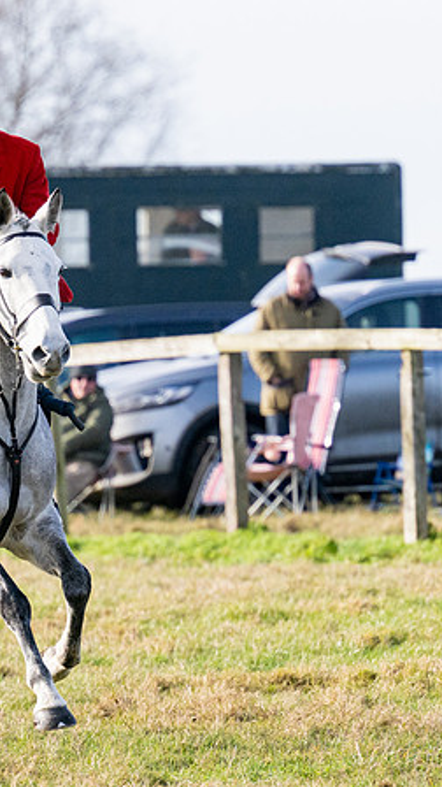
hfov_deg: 2.4
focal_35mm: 516
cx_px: 167
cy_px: 370
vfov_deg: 4.2
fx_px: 10751
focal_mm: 195
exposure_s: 1/3200
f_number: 4
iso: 400
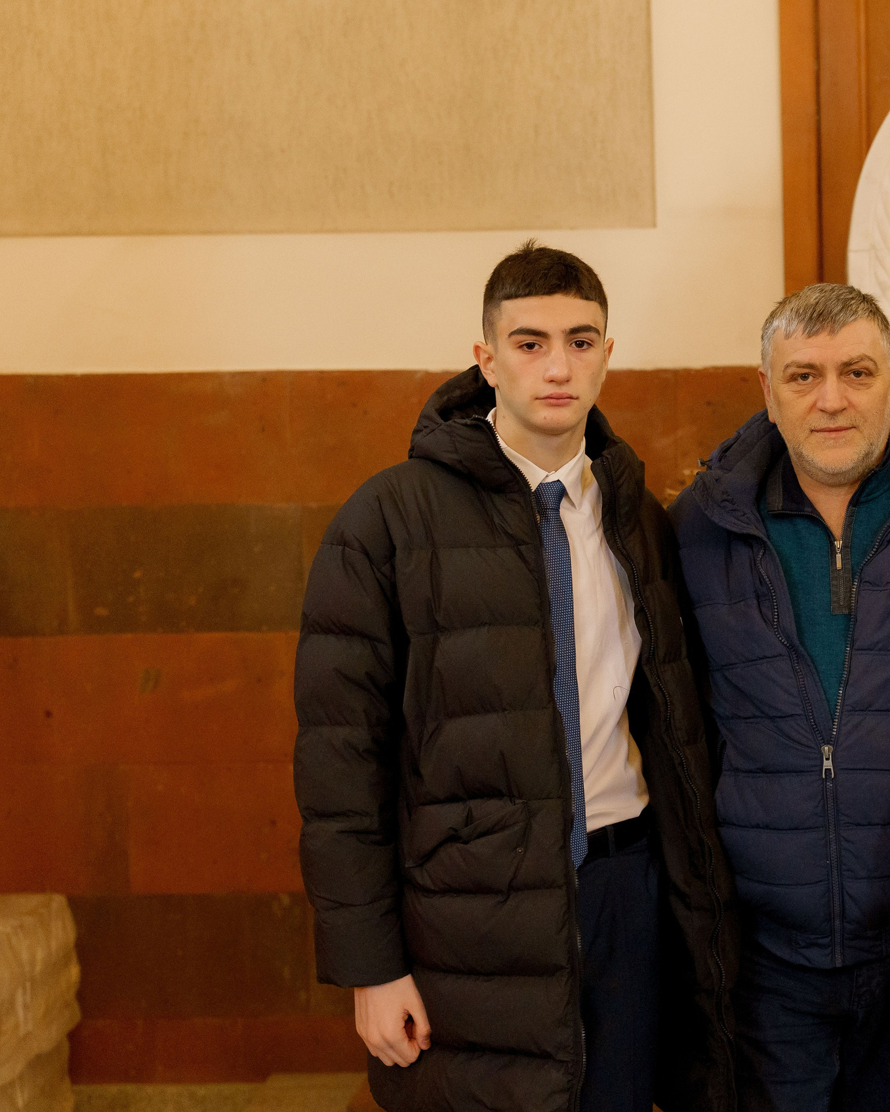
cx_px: 760
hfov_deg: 22.1
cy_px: 557
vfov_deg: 27.9
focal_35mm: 68
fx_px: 2239
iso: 5000
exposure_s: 1/250
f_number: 3.2
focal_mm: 48
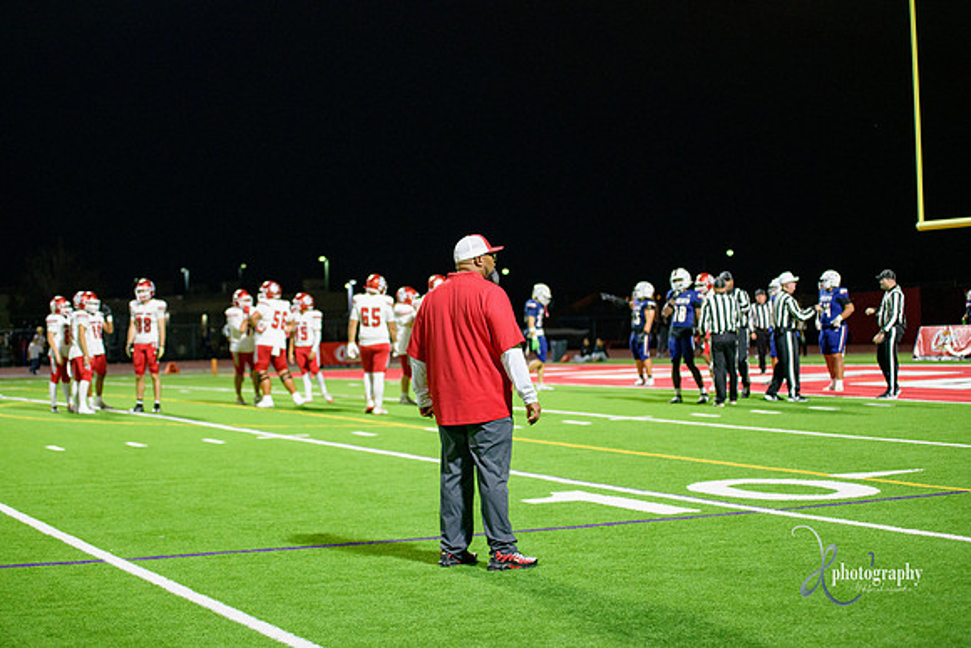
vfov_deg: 19.5
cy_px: 324
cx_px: 486
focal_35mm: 70
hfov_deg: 28.8
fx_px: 1888
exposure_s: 1/320
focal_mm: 70
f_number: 2.8
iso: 2000
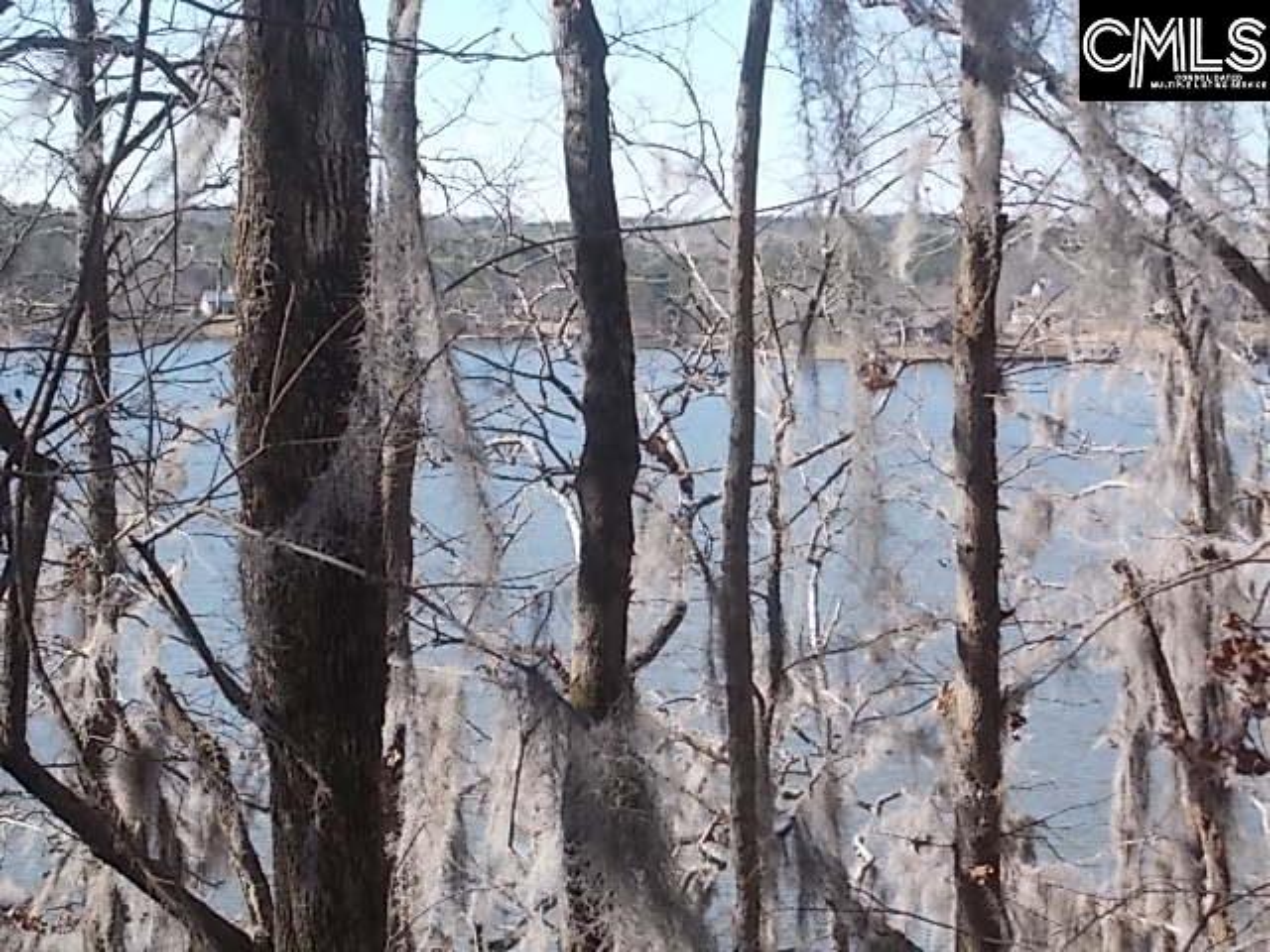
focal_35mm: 86
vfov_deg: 17.2
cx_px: 635
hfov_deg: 22.8
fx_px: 3155
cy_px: 476
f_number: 6.3
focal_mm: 15.4
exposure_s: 1/125
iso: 80
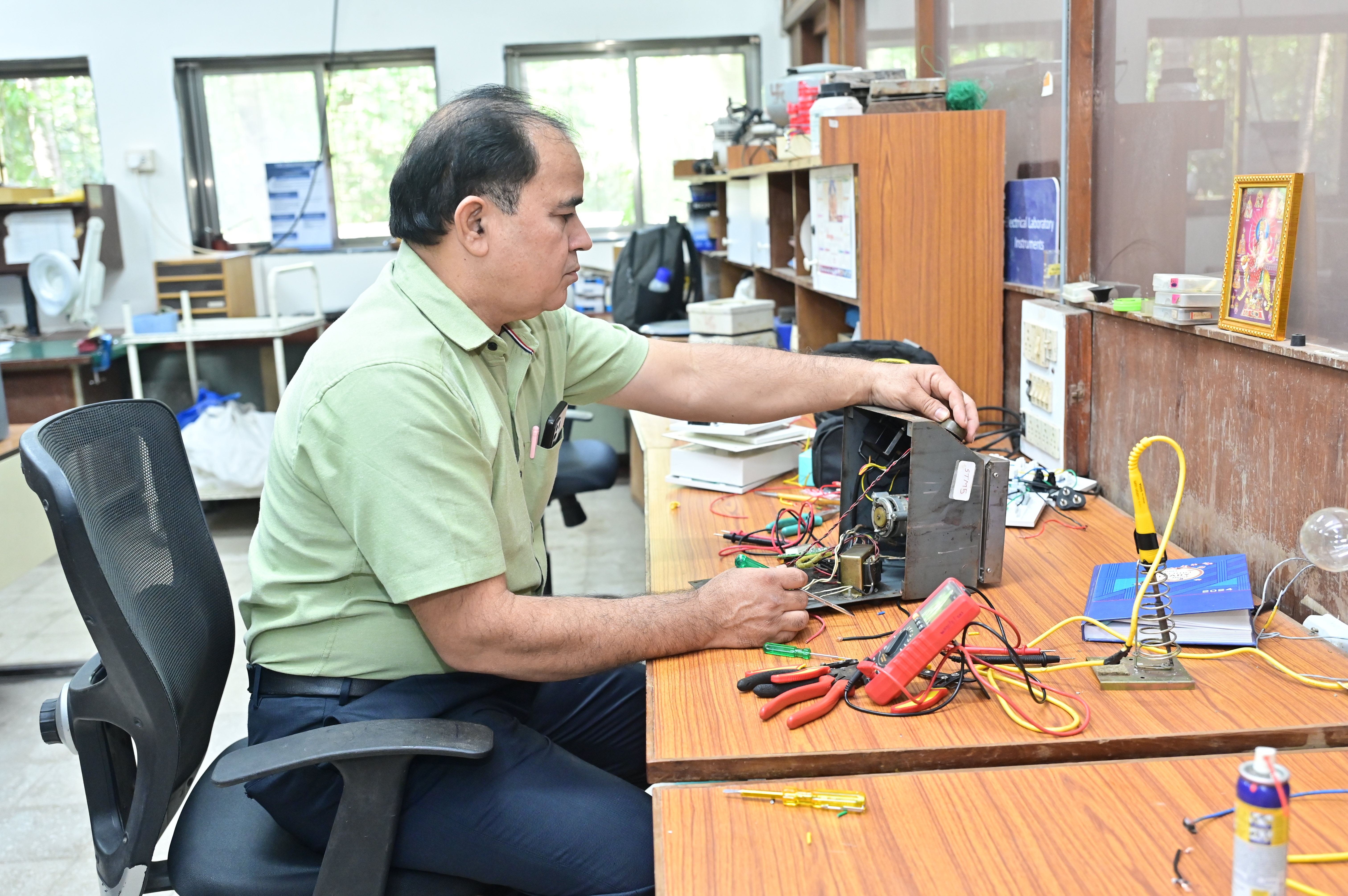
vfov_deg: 39.4
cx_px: 674
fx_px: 1254
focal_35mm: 34
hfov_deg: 56.5
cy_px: 448
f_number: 4
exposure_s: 1/125
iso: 2500
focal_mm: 33.5
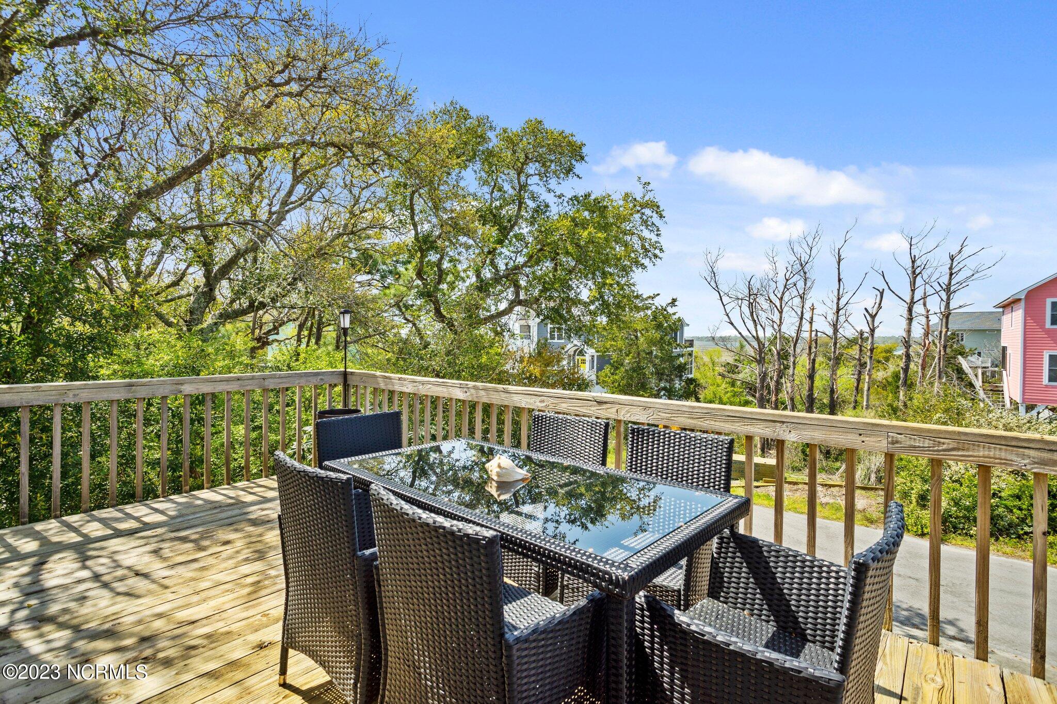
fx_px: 499
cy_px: 352
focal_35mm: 17
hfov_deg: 93.3
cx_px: 528
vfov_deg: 70.4
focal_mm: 17
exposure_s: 1/250
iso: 100
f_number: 8
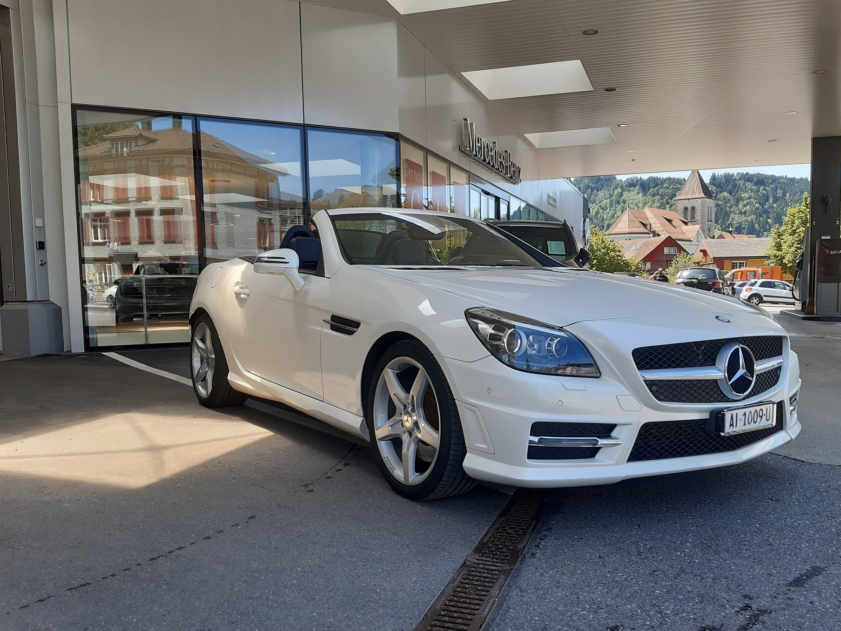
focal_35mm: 29
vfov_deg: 48.2
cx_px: 443
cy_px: 343
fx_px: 705
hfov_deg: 61.6
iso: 40
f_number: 1.7
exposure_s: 1/340
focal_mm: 3.92
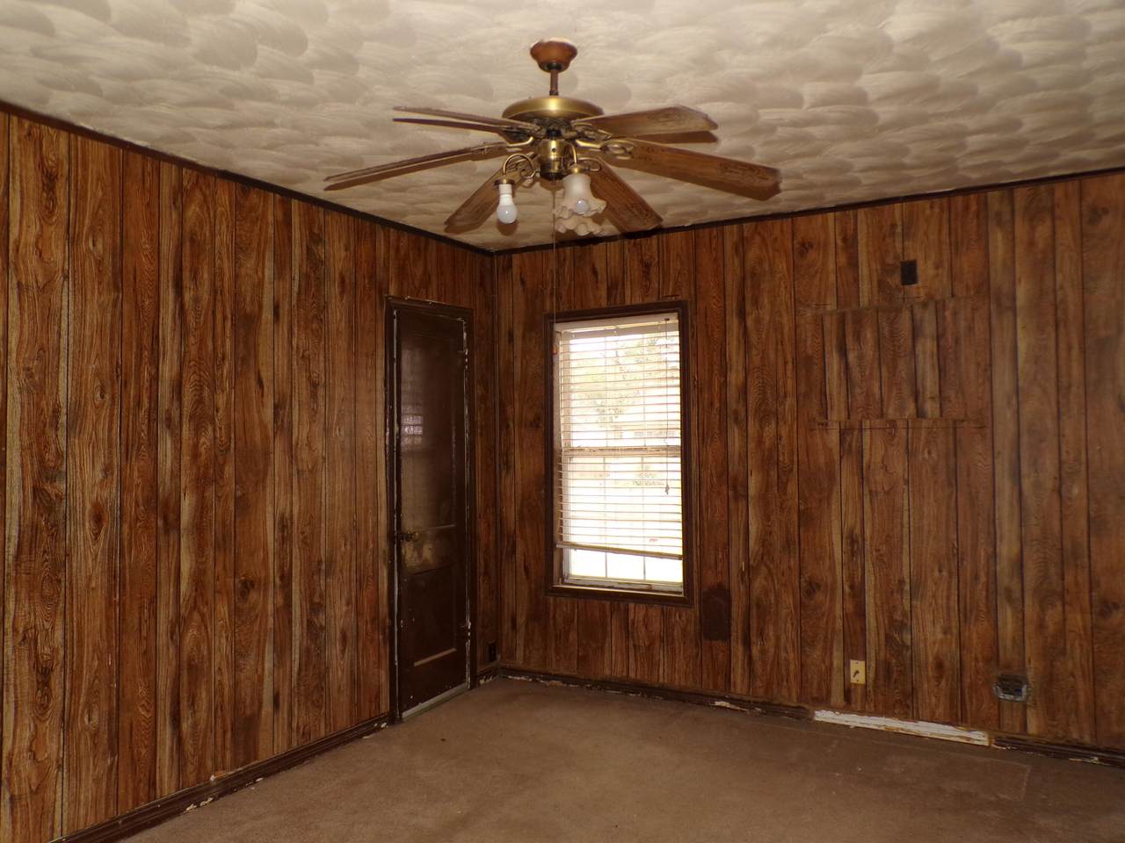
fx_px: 910
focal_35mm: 28
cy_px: 422
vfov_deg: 49.7
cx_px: 562
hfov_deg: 63.4
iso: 200
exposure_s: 1/34
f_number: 3.1
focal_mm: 5
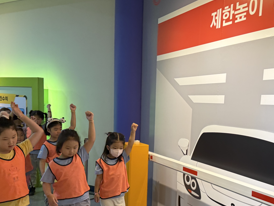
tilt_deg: -7.8
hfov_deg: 47.1
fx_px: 309
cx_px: 183
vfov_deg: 36.2
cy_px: 146
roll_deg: +1.2
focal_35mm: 39
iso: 320
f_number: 1.78
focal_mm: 6.76
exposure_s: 1/60
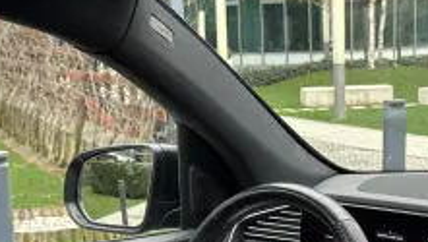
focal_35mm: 85
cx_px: 290
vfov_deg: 14.1
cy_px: 238
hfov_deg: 24.8
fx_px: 966
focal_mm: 6.76
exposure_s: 1/156
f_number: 1.78
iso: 80
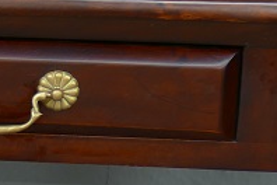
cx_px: -243
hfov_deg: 6.4
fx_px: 2424
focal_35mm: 315
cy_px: 285
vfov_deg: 4.3
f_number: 3.4
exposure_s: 1/3.2
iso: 125
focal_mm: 19.11
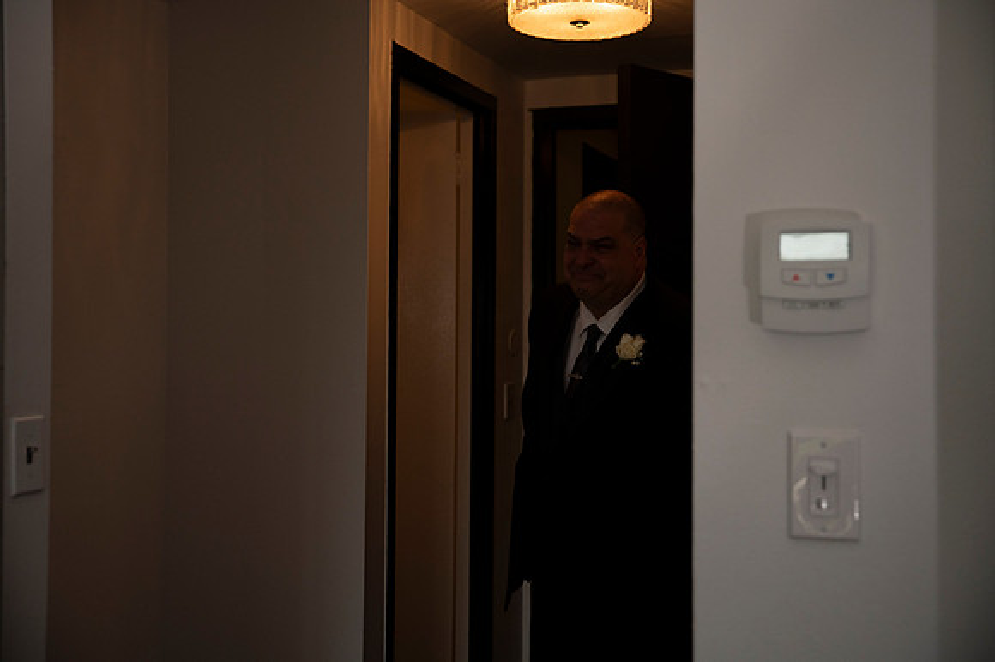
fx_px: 1326
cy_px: 331
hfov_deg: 41.1
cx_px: 498
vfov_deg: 28.0
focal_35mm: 48
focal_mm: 48
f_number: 2.8
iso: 1600
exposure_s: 1/1600
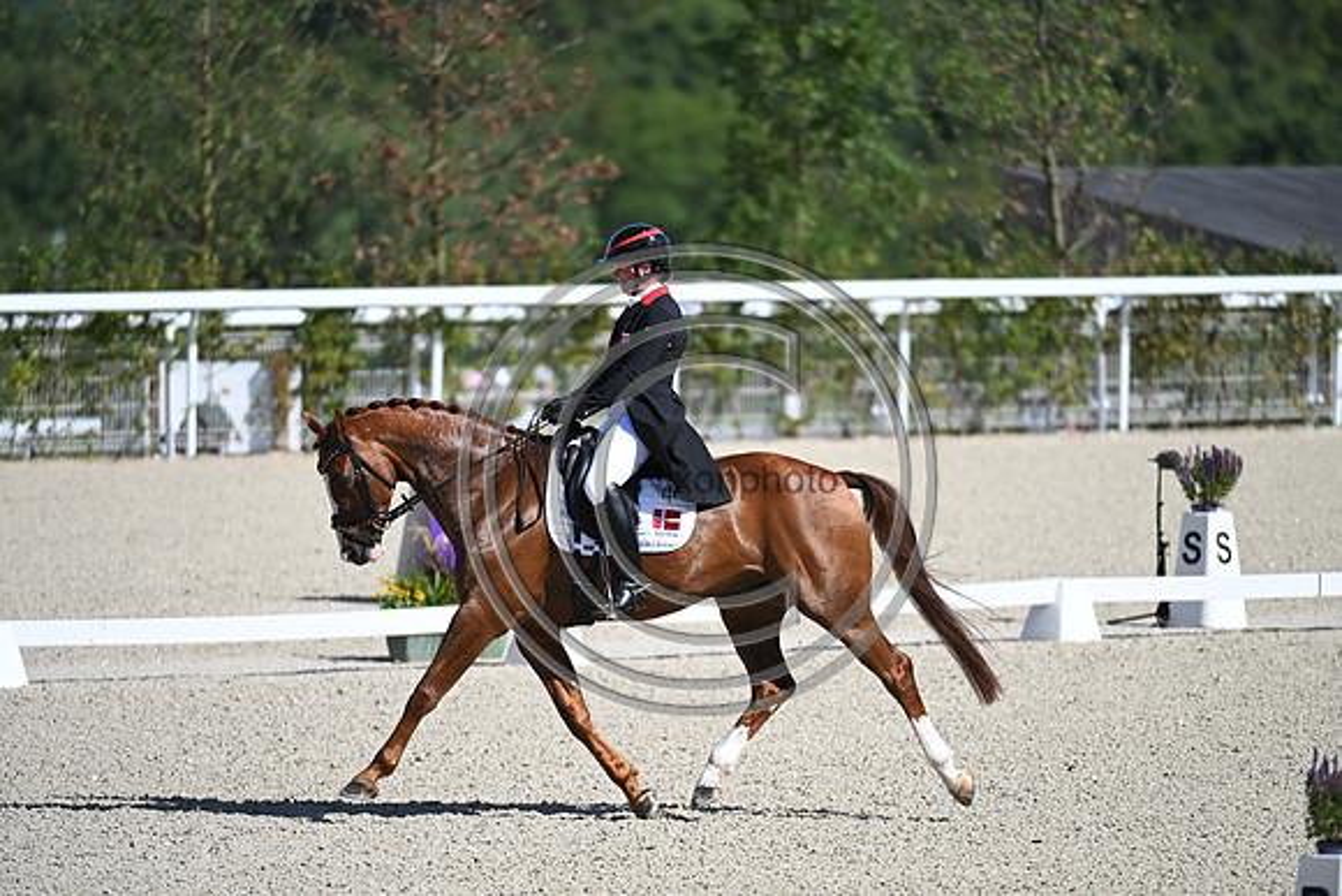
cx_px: 671
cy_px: 448
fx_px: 14914
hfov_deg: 5.2
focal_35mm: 400
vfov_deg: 3.4
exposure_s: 1/1600
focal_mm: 400
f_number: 4.5
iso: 220
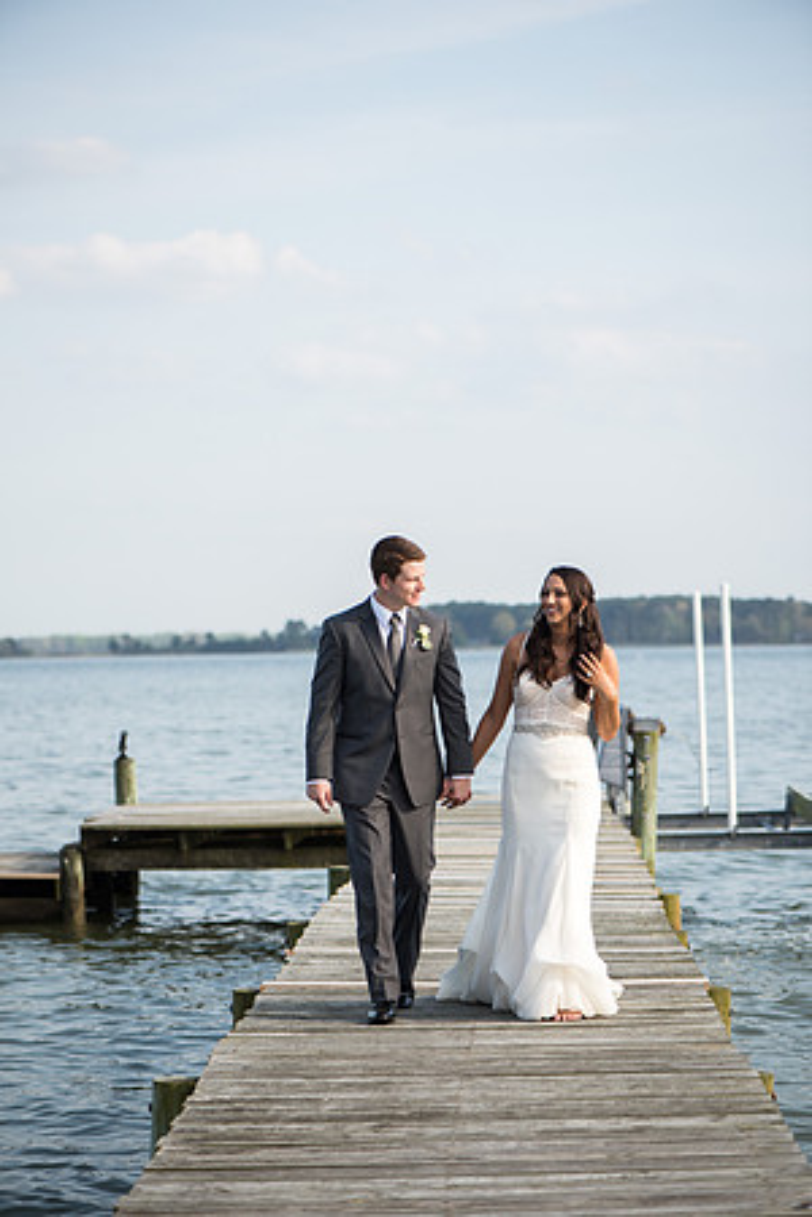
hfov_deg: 13.0
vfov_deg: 19.5
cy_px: 608
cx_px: 406
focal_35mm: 105
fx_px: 3552
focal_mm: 105
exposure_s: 1/1250
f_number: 3.5
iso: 100
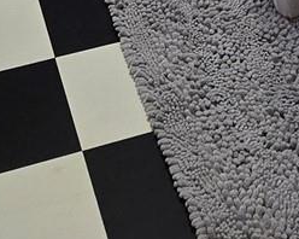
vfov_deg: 11.9
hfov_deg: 23.2
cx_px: 105
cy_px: -439
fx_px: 725
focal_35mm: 82
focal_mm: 2.2
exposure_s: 1/60
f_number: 2.2
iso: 250
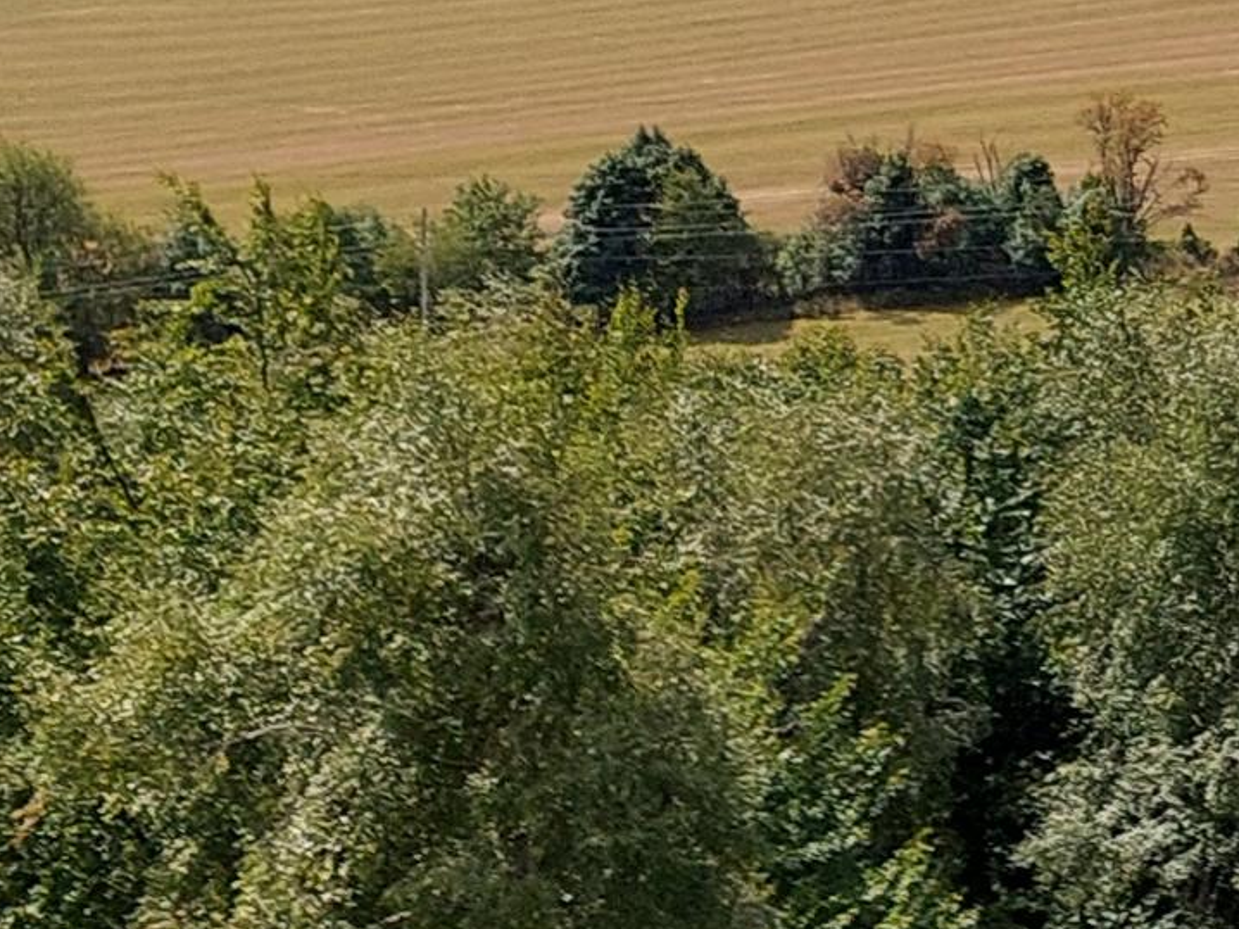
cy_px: -901
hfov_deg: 12.7
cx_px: 2457
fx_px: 4902
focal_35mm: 137
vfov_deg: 10.1
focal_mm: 5.23
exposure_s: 1/2145
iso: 40
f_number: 1.8
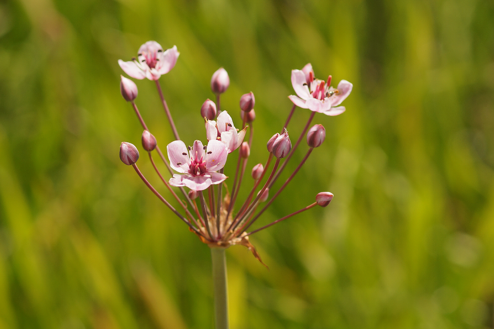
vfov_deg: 9.1
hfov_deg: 13.7
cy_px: 164
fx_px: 2058
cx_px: 247
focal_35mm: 150
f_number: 4.5
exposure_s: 1/400
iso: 100
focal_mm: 100
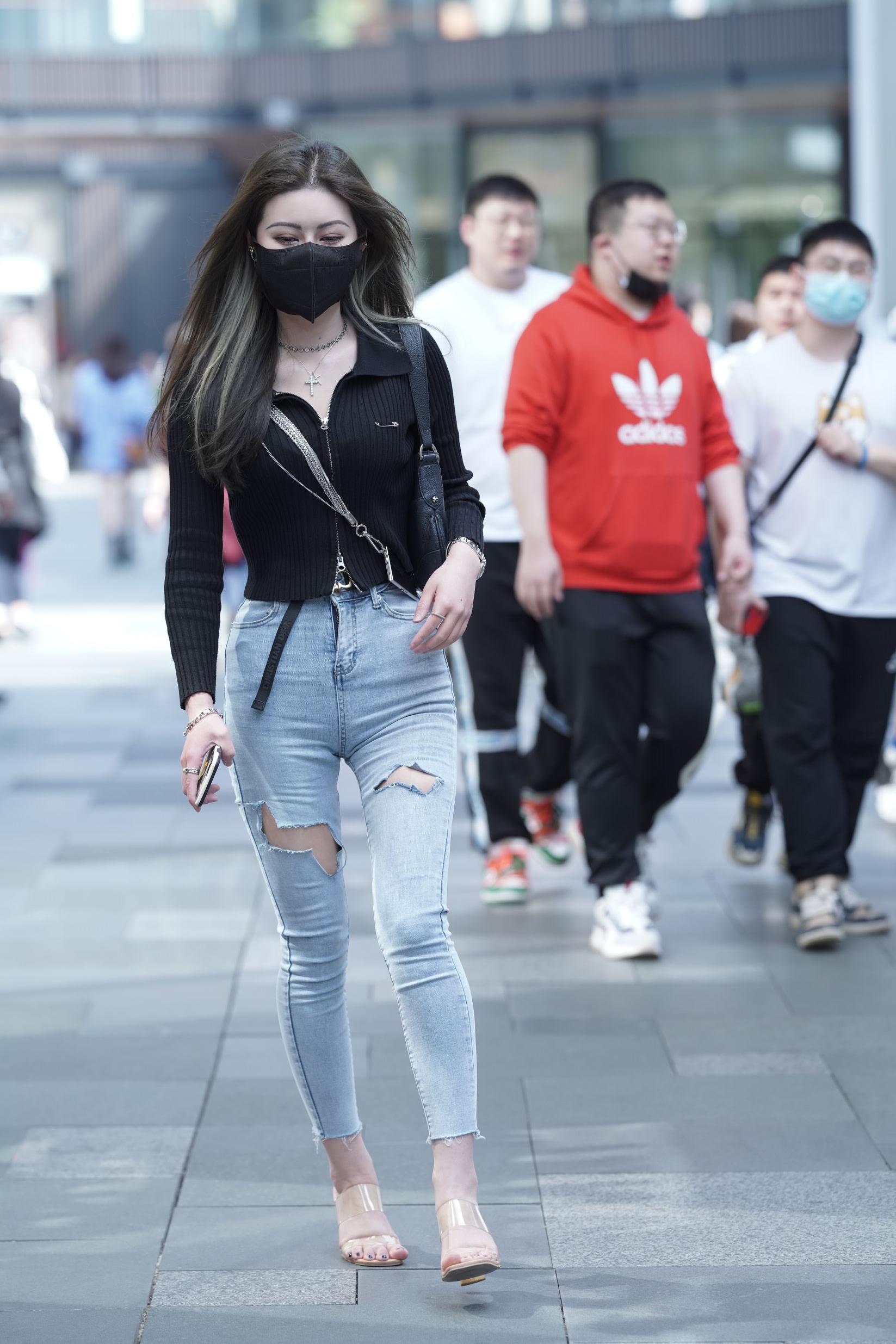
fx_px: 5040
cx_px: 448
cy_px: 672
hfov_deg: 10.2
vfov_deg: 15.2
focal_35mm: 135
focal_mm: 135
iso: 500
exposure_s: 1/640
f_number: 3.2
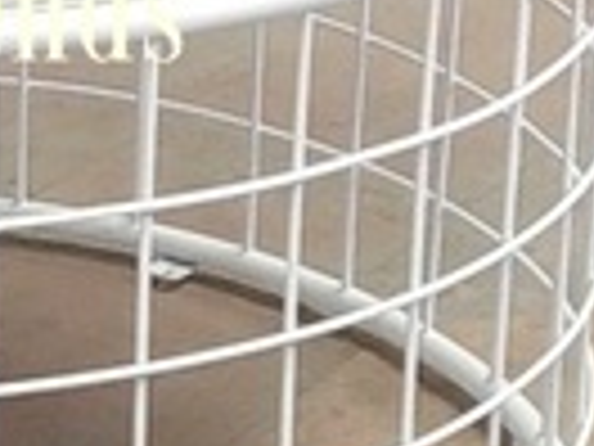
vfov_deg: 9.3
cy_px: 268
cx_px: -230
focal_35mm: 159
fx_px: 2728
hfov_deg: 12.0
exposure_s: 1/100
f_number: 1.8
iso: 108
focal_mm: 3.95
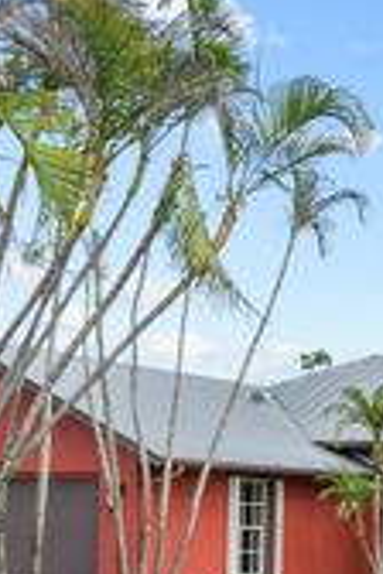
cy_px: 453
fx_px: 1660
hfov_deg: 12.3
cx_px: 646
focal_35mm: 104
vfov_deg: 19.5
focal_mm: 35
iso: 800
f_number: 8
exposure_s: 1/80
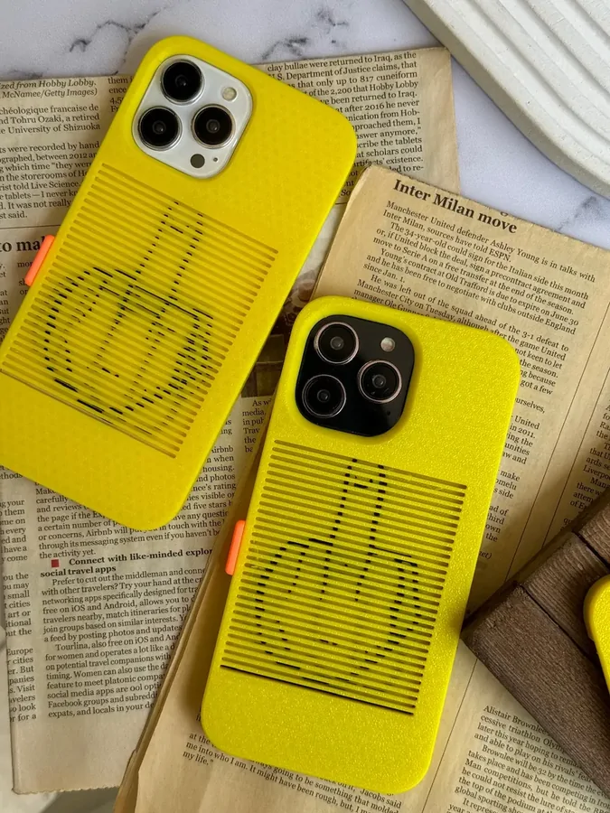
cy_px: 406
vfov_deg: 39.7
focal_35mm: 48
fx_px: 1128
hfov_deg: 30.3
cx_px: 305
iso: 64
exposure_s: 1/514
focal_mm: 6.76
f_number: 1.78
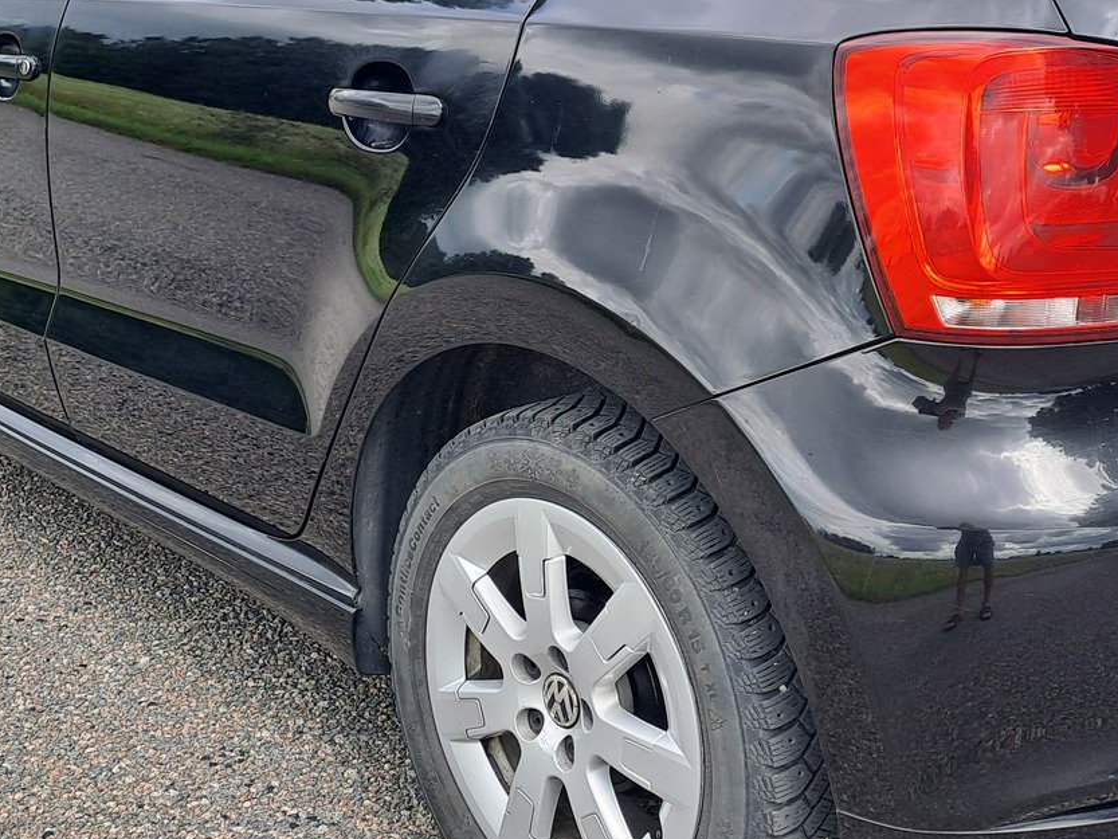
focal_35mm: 48
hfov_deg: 39.5
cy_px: 332
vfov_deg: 30.2
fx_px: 1550
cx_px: 658
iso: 32
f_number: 1.8
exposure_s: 1/408
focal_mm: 4.65
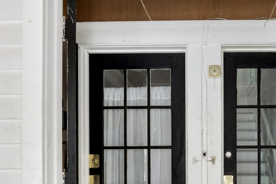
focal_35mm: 33
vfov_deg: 37.1
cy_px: 169
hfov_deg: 55.8
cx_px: 189
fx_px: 253
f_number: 4.5
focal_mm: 16
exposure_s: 1/25
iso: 250
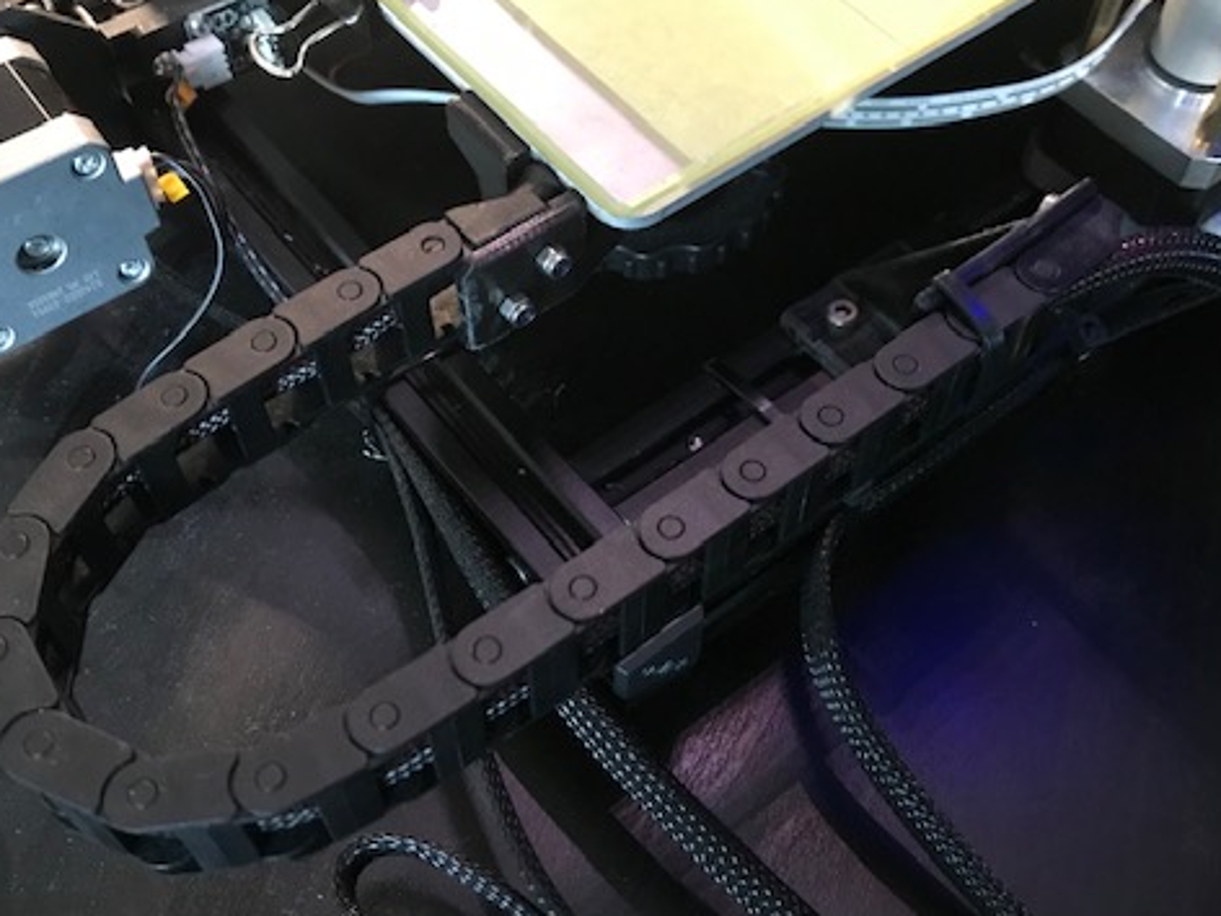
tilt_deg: -57.3
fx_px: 1340
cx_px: 623
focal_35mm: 38
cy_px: 440
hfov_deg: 49.0
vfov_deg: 37.7
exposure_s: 1/7
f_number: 1.8
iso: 80
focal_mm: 3.99
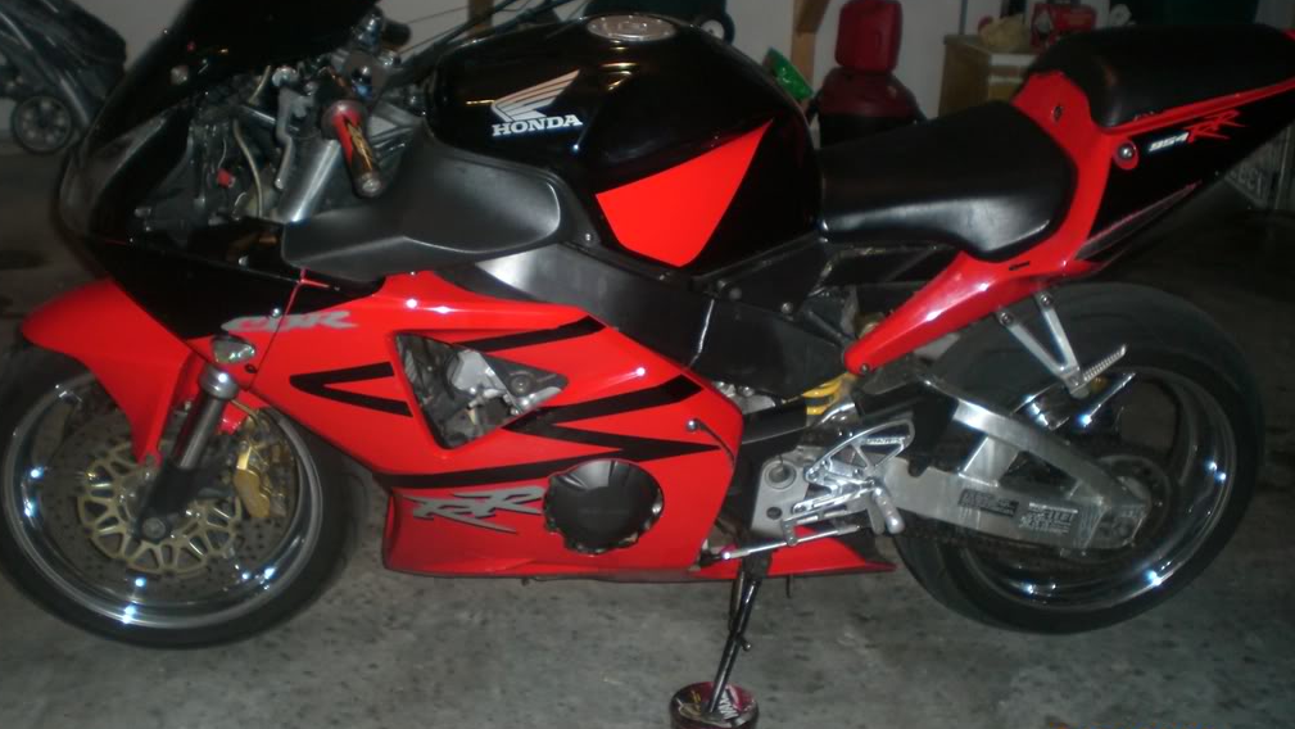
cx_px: 639
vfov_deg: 28.4
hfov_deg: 48.3
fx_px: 1442
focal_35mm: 42
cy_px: 353
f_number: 3.1
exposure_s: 1/60
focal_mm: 6.3
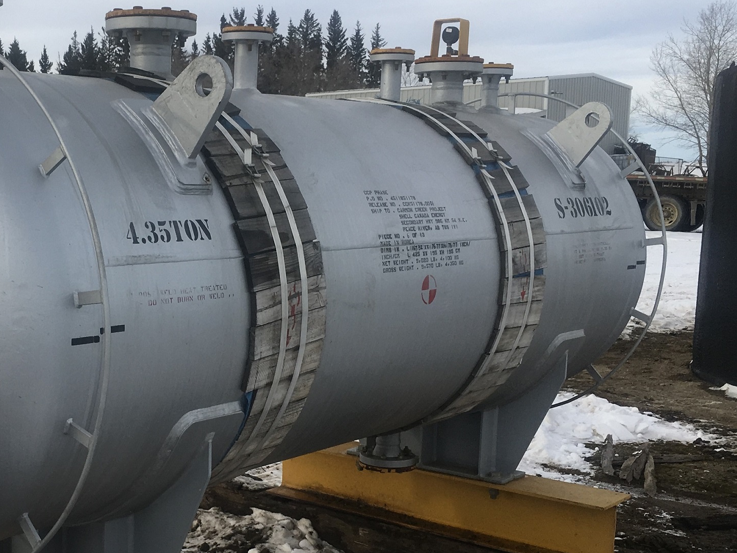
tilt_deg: -9.8
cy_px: 366
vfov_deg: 26.4
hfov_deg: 34.0
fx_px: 1171
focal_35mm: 55
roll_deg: +0.4
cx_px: 157
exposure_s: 1/950
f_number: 2.2
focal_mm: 4.15
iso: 25
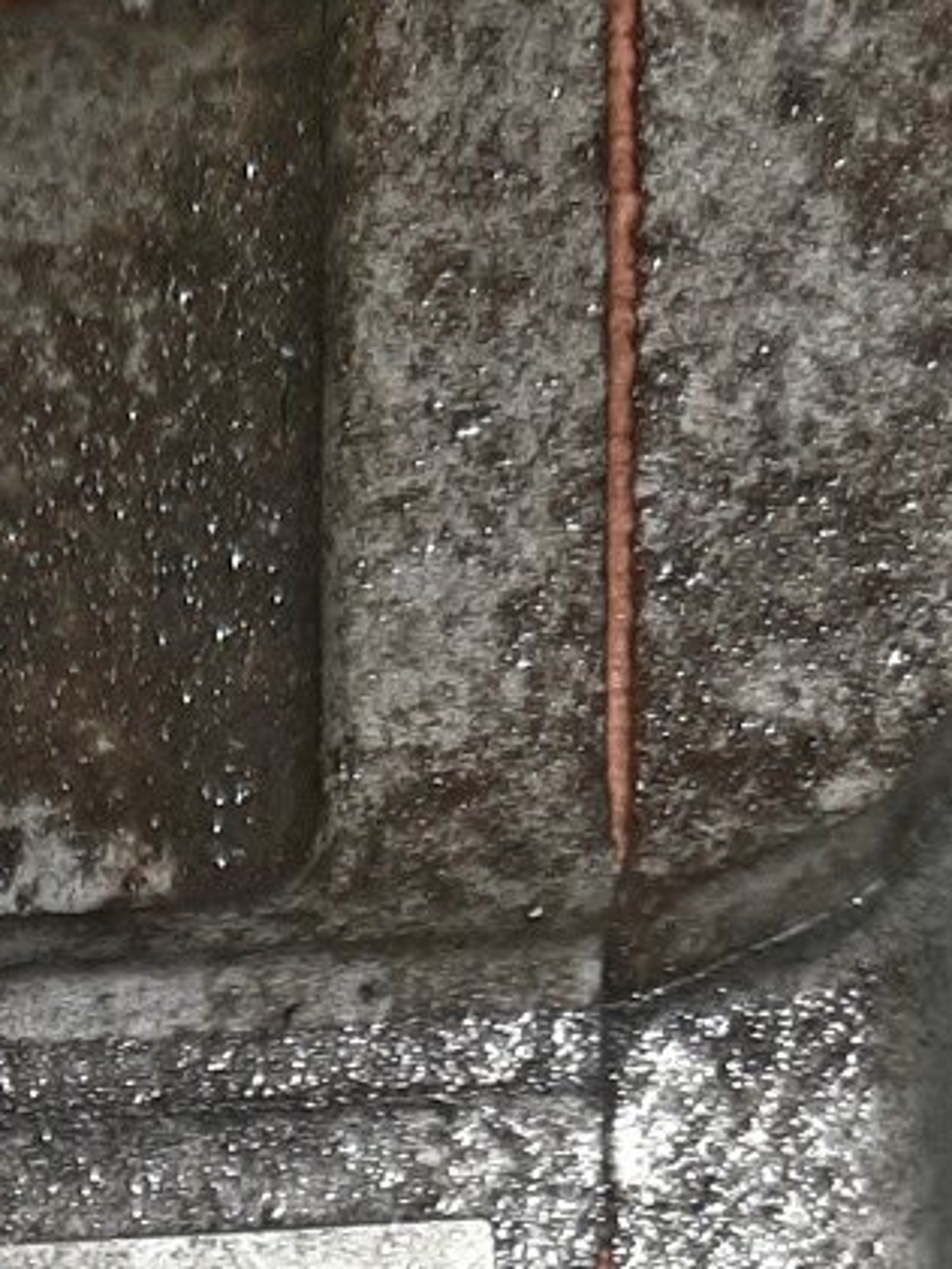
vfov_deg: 18.4
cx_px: 139
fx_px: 3262
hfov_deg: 16.4
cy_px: 2119
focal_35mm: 89
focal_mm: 3.93
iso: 54
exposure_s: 1/50
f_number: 1.7
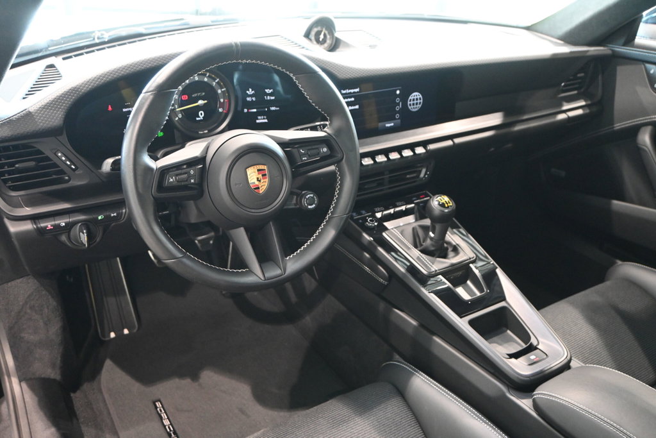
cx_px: 328
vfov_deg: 41.7
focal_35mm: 32
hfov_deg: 59.5
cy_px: 219
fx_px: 574
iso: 3200
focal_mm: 21
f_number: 4
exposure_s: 1/80
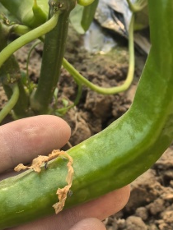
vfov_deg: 19.0
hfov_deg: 14.2
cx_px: 157
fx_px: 686
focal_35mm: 103
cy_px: 69
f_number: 2
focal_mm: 5.75
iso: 50
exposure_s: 1/229
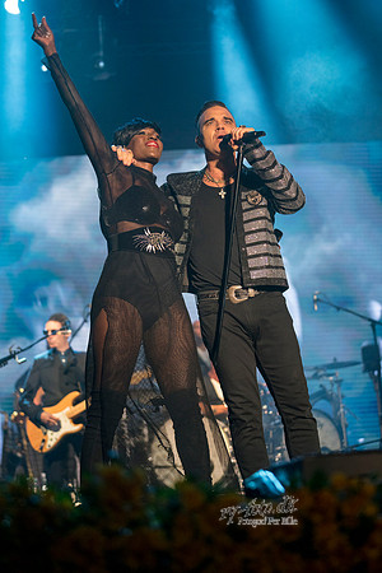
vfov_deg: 28.5
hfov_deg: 19.2
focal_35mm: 71
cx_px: 191
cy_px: 286
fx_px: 1130
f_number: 2.8
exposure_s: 1/400
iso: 4000
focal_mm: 71
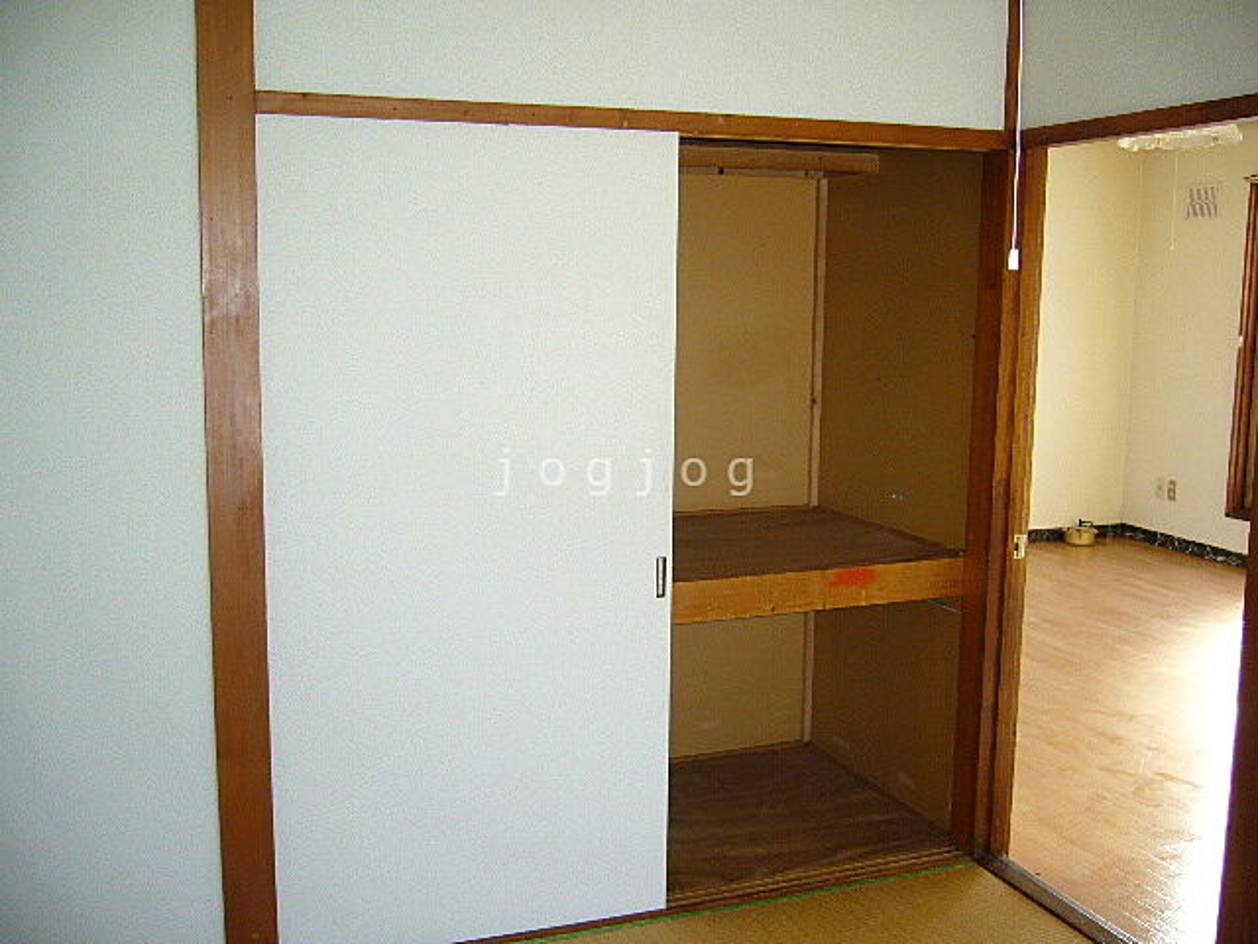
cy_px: 472
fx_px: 1272
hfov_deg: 52.6
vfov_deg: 40.7
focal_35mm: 35
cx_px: 629
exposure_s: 1/60
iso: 125
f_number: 2.8
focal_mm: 5.8
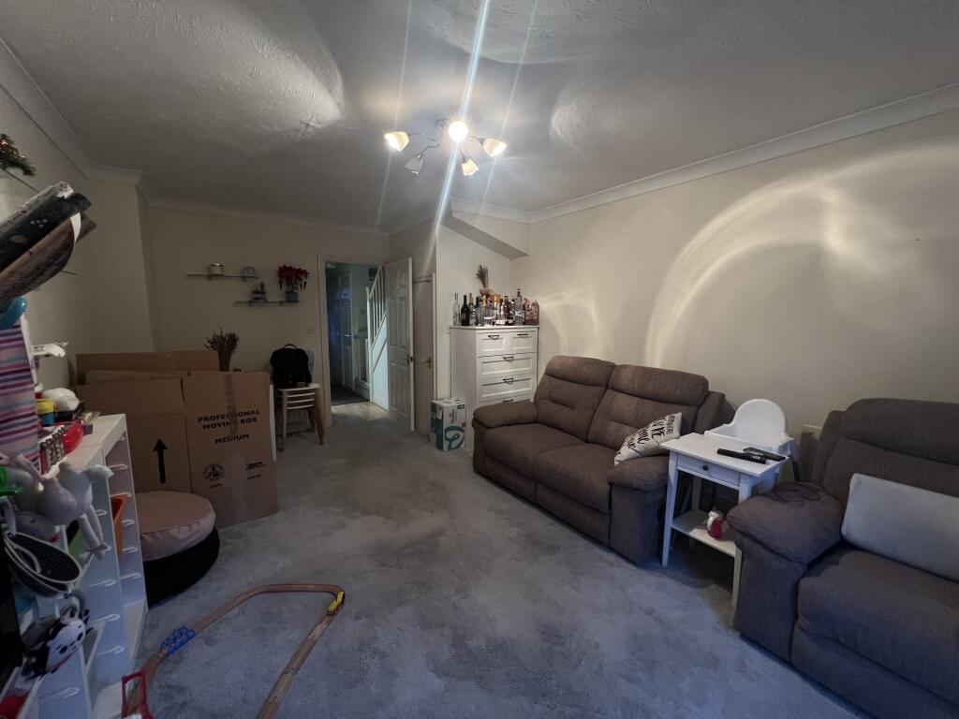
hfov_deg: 106.2
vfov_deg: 89.9
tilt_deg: -8.0
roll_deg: -0.4
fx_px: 360
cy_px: 360
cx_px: 480
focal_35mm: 13
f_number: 1.8
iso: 250
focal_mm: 1.57
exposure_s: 1/50
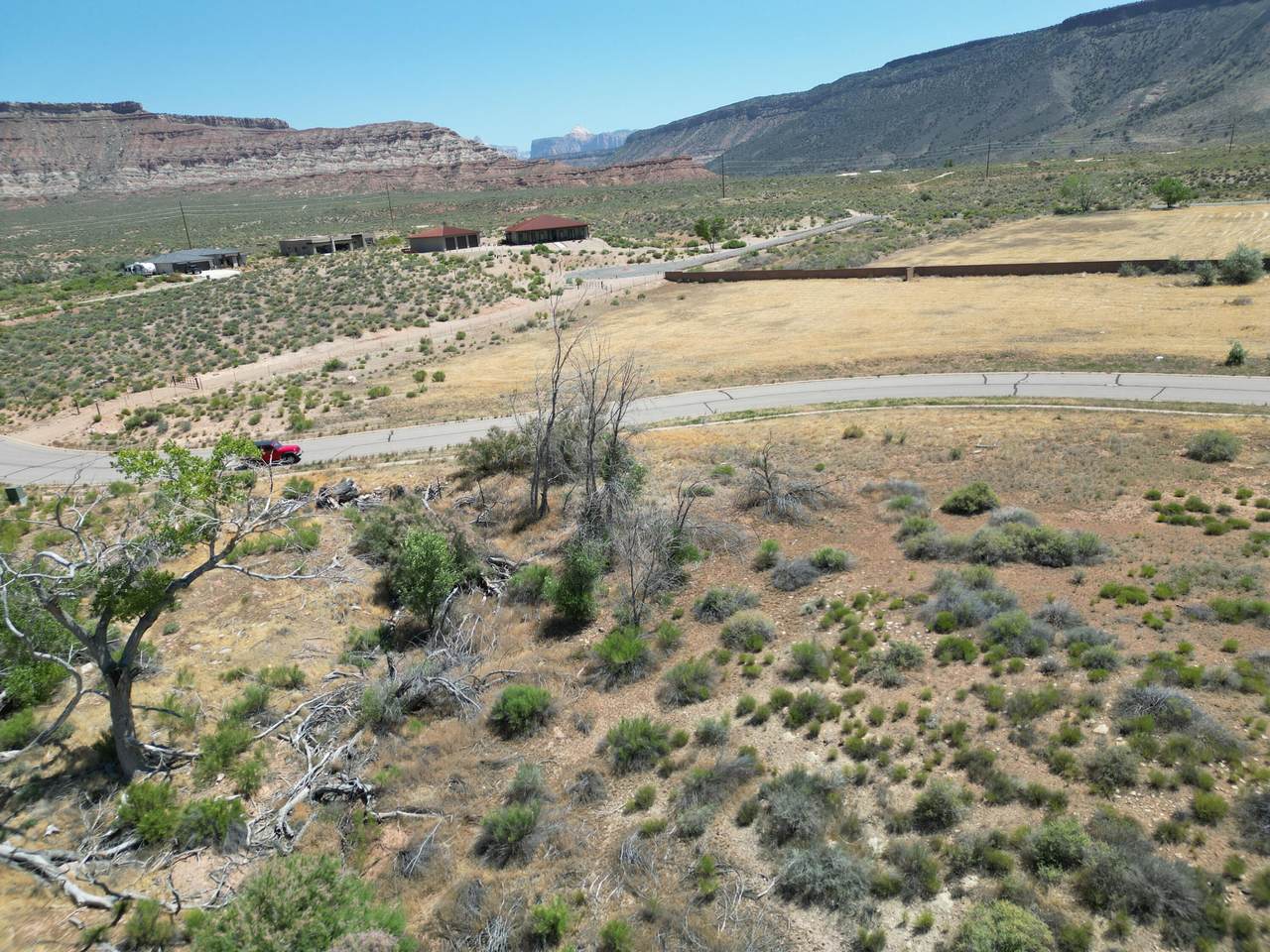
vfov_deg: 56.8
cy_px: 476
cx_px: 635
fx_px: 881
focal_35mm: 24
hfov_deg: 71.6
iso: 100
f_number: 1.7
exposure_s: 1/2000
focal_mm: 6.72
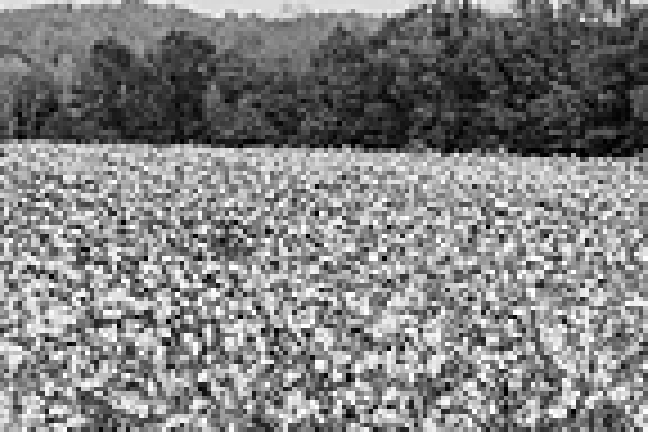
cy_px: 304
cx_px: 828
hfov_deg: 14.0
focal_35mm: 141
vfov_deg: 9.7
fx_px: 2538
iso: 400
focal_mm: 35
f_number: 4
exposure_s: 1/640
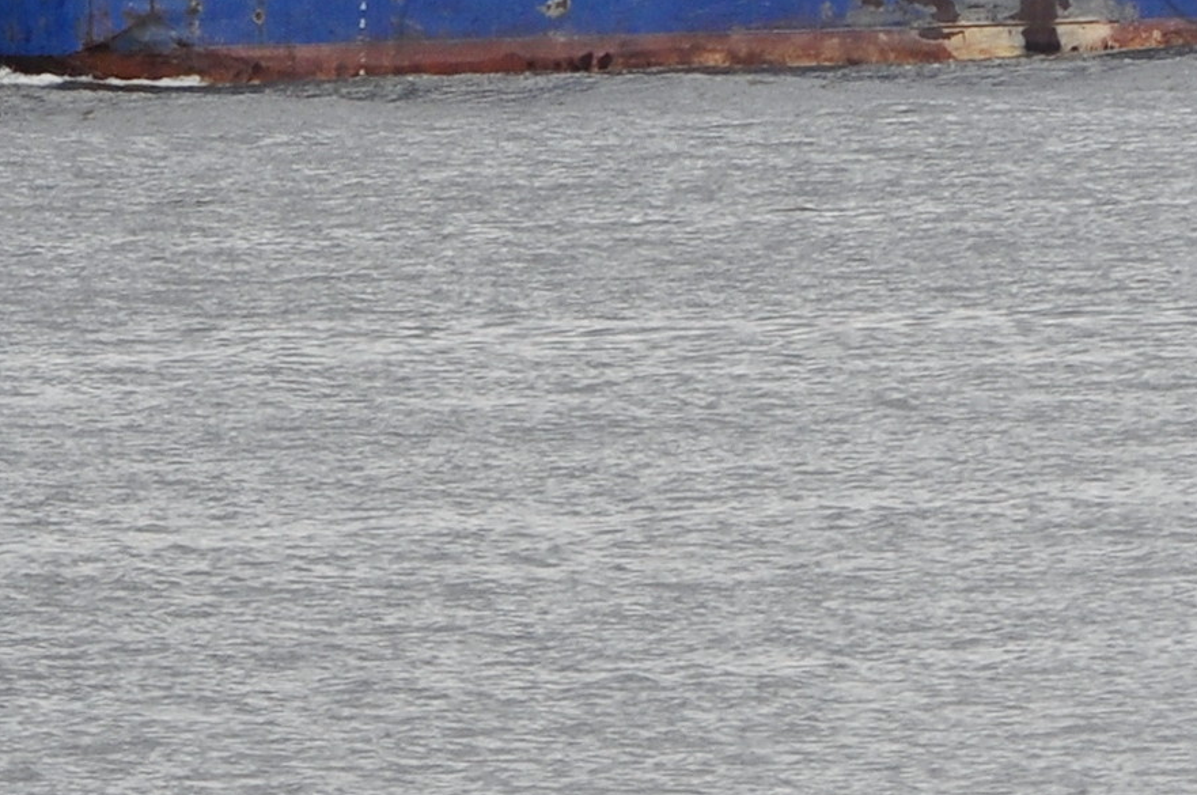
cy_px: -865
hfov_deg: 2.9
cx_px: -1365
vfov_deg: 1.9
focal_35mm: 713
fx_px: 23676
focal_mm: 100
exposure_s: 1/250
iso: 200
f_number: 8
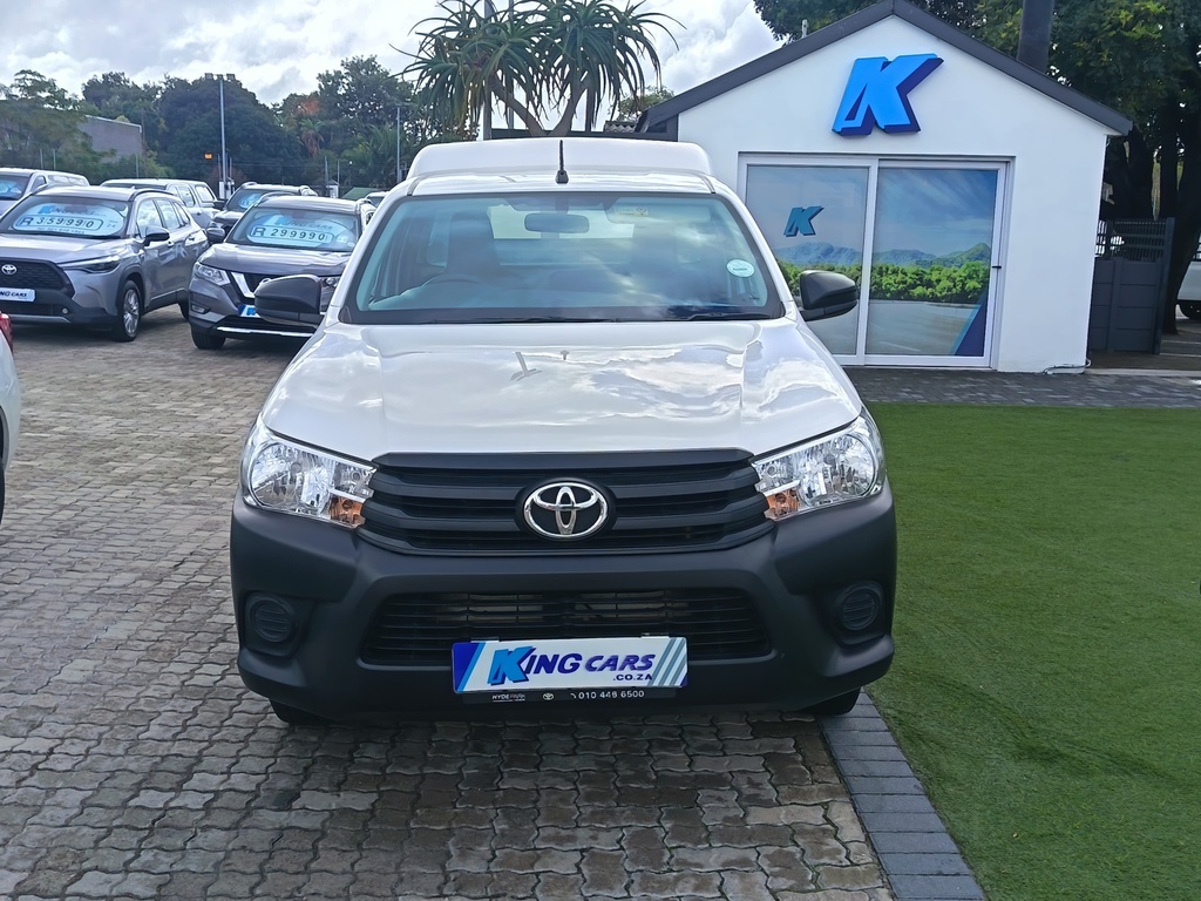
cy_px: 450
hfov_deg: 51.4
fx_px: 1249
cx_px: 600
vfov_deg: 39.7
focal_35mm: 36
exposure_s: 1/433
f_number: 1.75
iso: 100
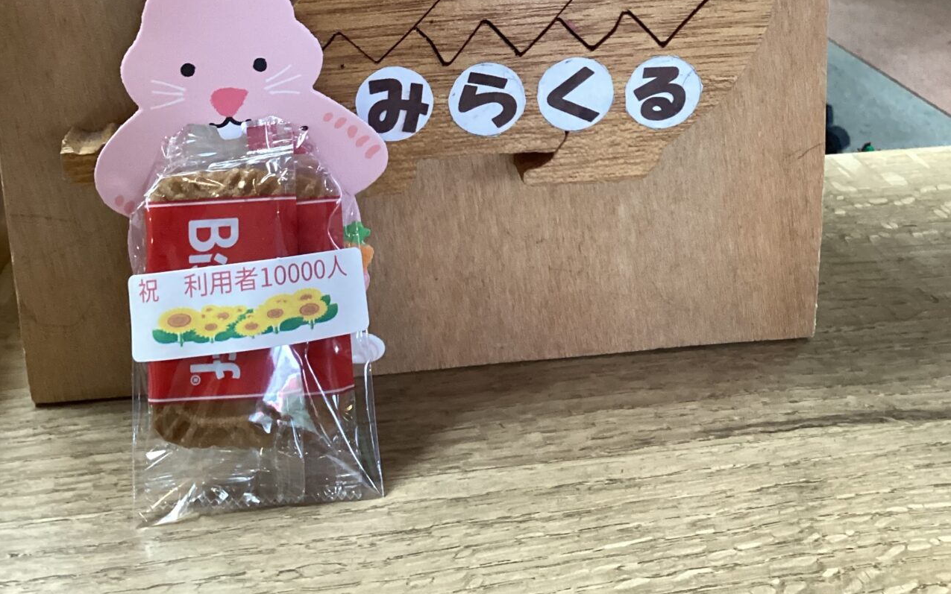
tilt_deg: -16.9
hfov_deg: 45.3
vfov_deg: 27.9
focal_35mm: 44
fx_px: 1140
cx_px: 476
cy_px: 32
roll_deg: +2.8
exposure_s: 1/60
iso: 200
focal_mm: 3.3
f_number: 2.4
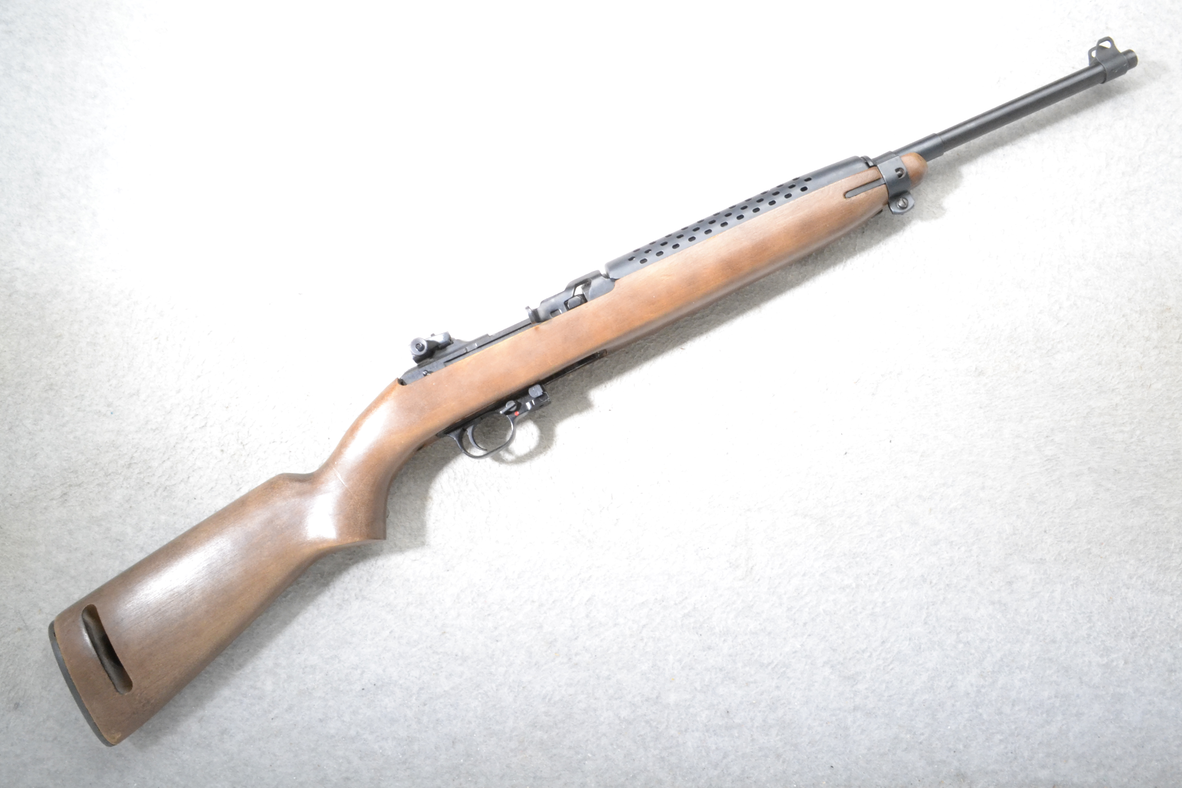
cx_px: 591
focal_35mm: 30
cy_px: 394
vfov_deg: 43.6
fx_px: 985
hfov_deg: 61.9
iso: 3200
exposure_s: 1/160
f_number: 20
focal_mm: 20
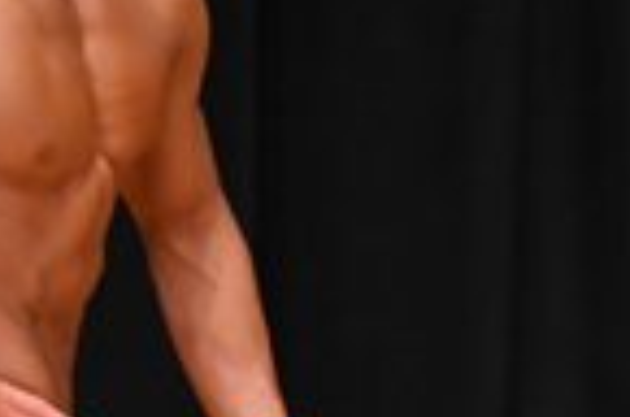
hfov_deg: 1.4
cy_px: 543
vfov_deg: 0.9
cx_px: 267
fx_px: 26611
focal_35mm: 1524
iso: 4000
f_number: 5.6
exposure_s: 1/400
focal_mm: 190
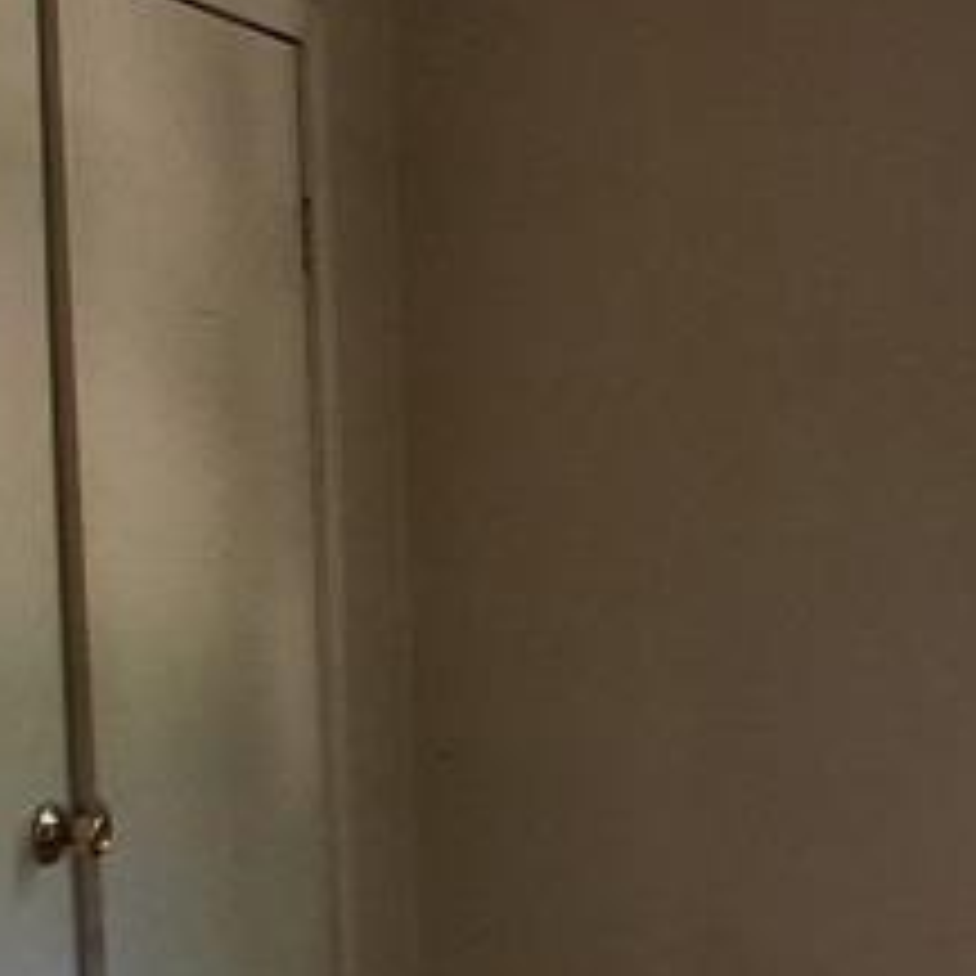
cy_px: 666
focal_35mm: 71
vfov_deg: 24.2
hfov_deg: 22.2
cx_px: 1210
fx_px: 2265
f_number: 2.2
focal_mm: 1.4
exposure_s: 1/50
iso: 100
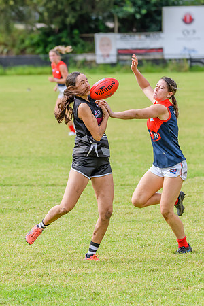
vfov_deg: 6.2
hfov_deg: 4.1
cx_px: 96
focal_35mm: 334
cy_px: 147
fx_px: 2838
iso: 800
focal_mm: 210
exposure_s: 1/2000
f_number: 5.6
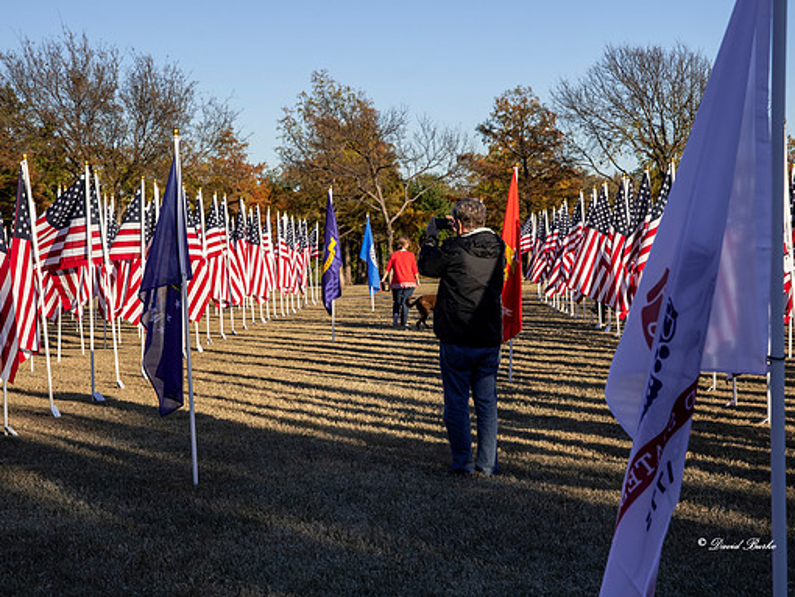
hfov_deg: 23.8
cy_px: 297
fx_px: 1884
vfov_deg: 18.0
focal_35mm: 82
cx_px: 390
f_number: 8
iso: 200
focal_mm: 50
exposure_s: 1/250
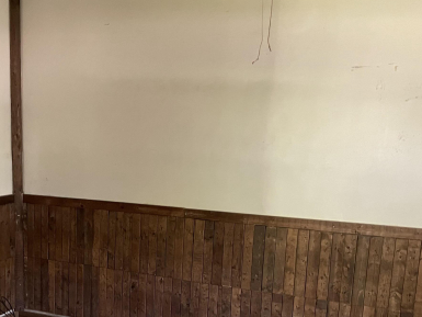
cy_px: 252
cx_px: 88
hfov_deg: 40.4
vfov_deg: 31.4
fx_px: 549
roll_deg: -1.8
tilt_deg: -14.3
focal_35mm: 45
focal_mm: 4.2
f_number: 1.6
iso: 500
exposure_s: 1/45
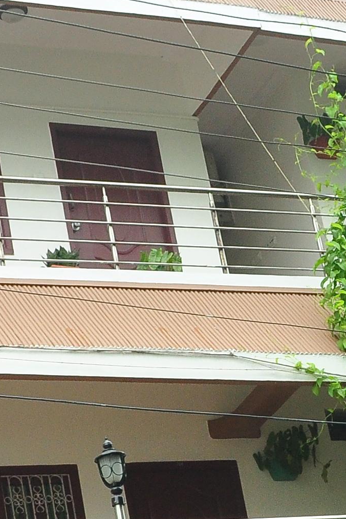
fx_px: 1643
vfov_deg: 17.7
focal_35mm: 114
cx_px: 252
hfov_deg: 12.0
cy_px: 457
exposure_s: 1/125
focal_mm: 18
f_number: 11
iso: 640
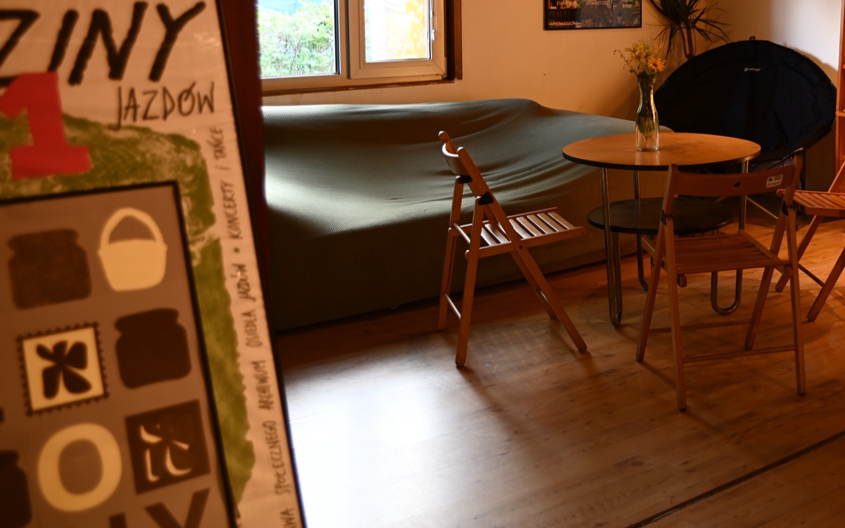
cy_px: 81
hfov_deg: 40.6
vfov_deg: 26.2
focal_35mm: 48
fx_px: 1106
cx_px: 637
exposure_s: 1/15
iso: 200
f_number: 3.5
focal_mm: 29
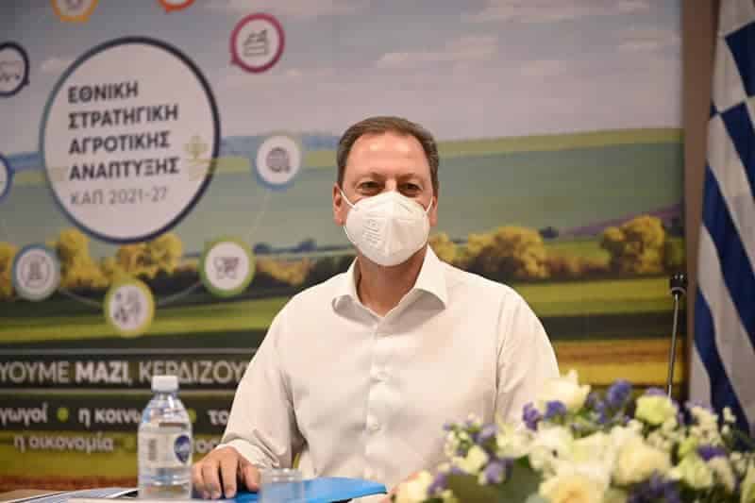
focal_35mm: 58
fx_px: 1216
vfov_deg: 23.4
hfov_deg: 34.5
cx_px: 378
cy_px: 252
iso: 2000
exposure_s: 1/320
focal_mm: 58
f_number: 2.8
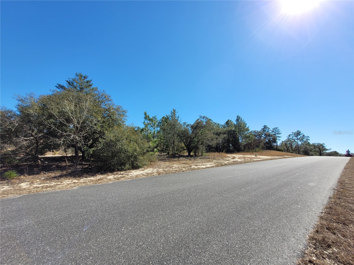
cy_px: 132
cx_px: 177
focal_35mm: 13
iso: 40
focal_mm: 1.74
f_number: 2.2
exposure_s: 1/1449
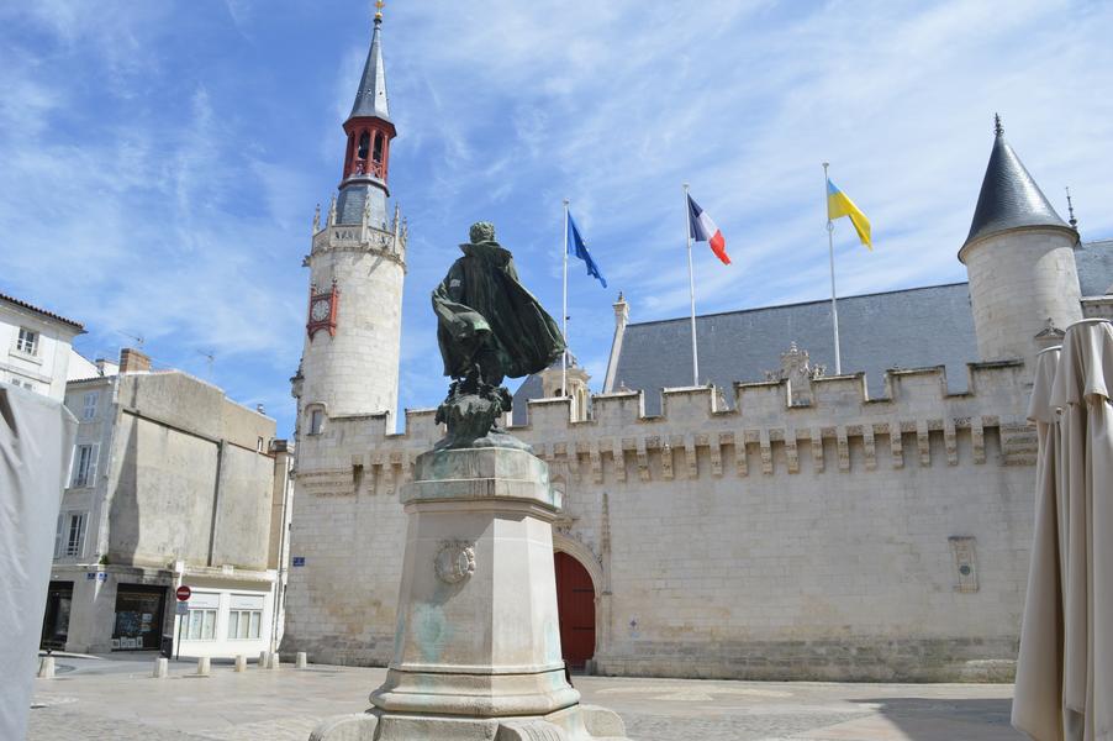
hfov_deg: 67.4
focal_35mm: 27
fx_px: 834
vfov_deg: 47.9
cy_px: 370
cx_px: 556
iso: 200
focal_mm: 18
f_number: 8
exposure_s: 1/640
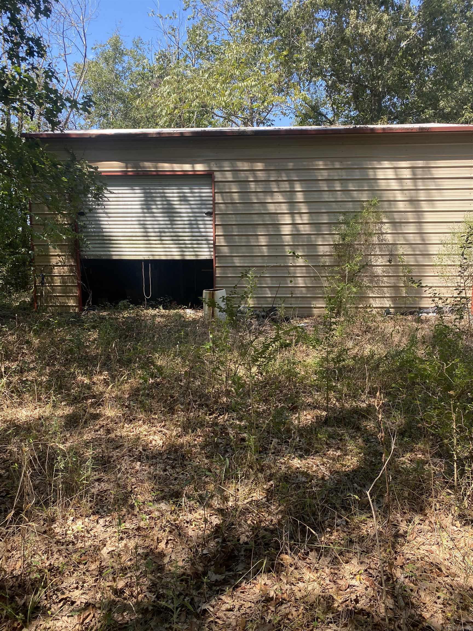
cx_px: 236
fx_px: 474
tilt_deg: -4.2
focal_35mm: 26
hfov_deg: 53.1
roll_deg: -1.3
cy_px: 316
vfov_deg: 67.3
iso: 32
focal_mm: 4.25
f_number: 1.8
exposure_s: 1/576
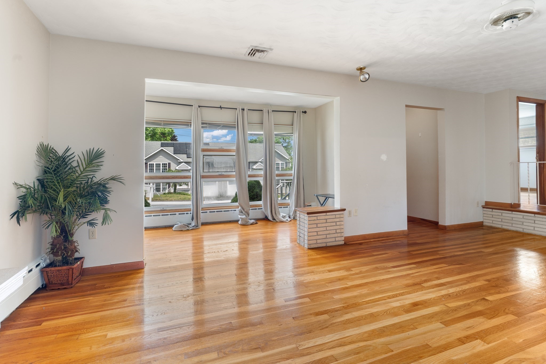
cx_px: 273
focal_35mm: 17
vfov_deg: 70.4
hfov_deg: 93.3
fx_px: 258
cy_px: 182
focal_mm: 17
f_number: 8
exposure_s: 1/1.67
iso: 400
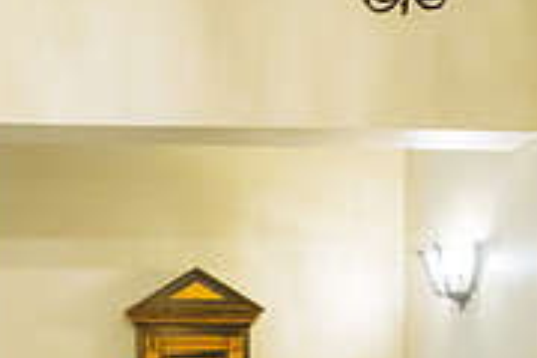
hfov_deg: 23.6
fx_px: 1253
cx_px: 66
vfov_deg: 15.2
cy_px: 518
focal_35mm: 84
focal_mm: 26
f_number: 2.8
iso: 5600
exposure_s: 1/125
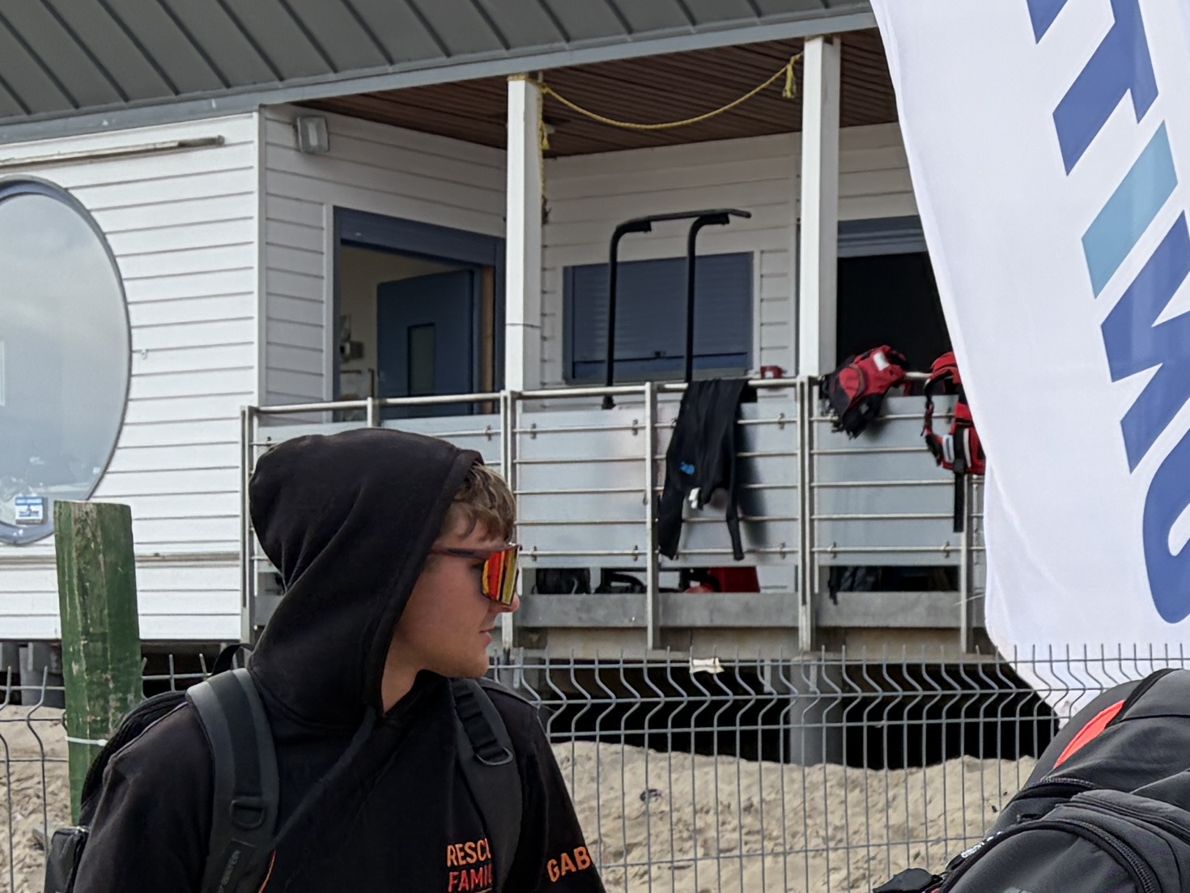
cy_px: 1138
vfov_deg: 14.1
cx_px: 1443
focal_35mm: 101
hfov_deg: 18.4
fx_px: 3473
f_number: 1.6
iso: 64
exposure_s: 1/1953
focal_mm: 5.96
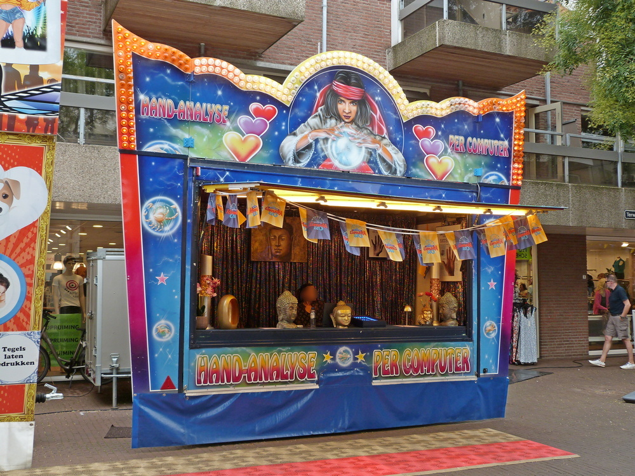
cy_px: 238
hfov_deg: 49.0
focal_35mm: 38
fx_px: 697
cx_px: 318
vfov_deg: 37.7
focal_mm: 6.8
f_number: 3.6
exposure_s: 1/100
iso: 100
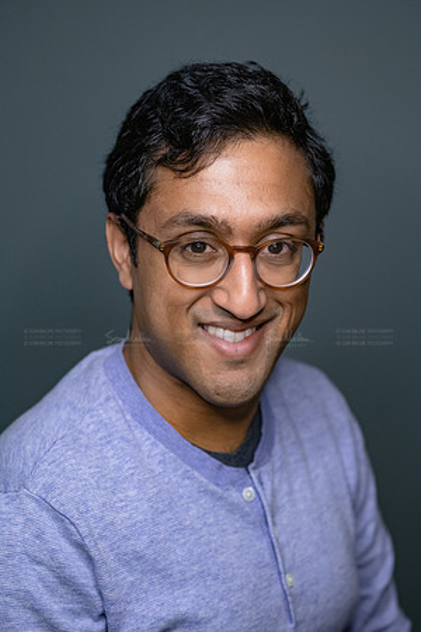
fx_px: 1491
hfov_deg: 16.1
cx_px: 210
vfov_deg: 23.9
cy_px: 316
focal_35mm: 85
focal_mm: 85
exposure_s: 1/250
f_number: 3.5
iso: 2000
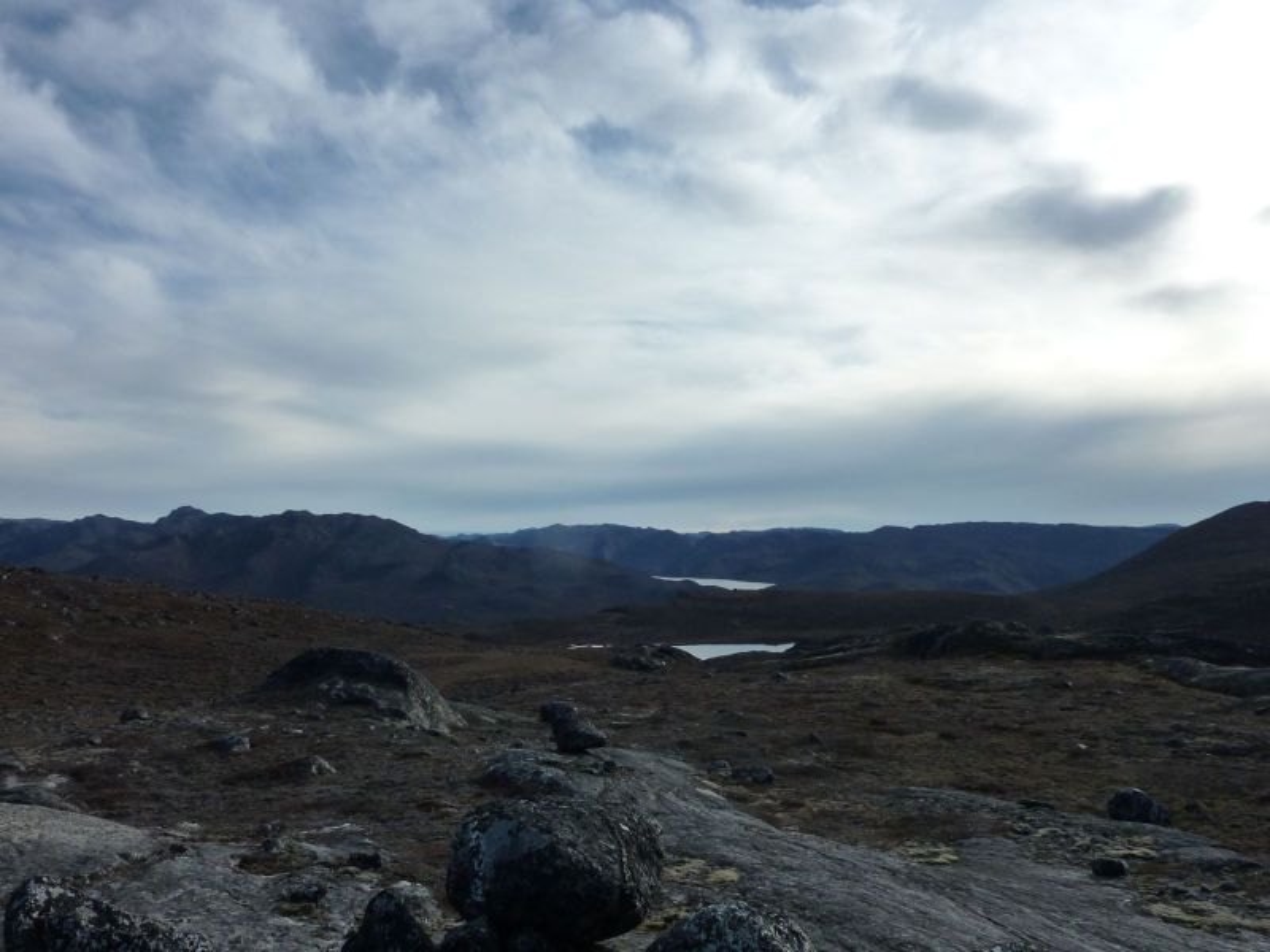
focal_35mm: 25
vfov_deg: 54.9
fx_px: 917
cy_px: 476
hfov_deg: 69.4
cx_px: 635
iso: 125
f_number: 5.6
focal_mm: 4.1
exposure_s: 1/640
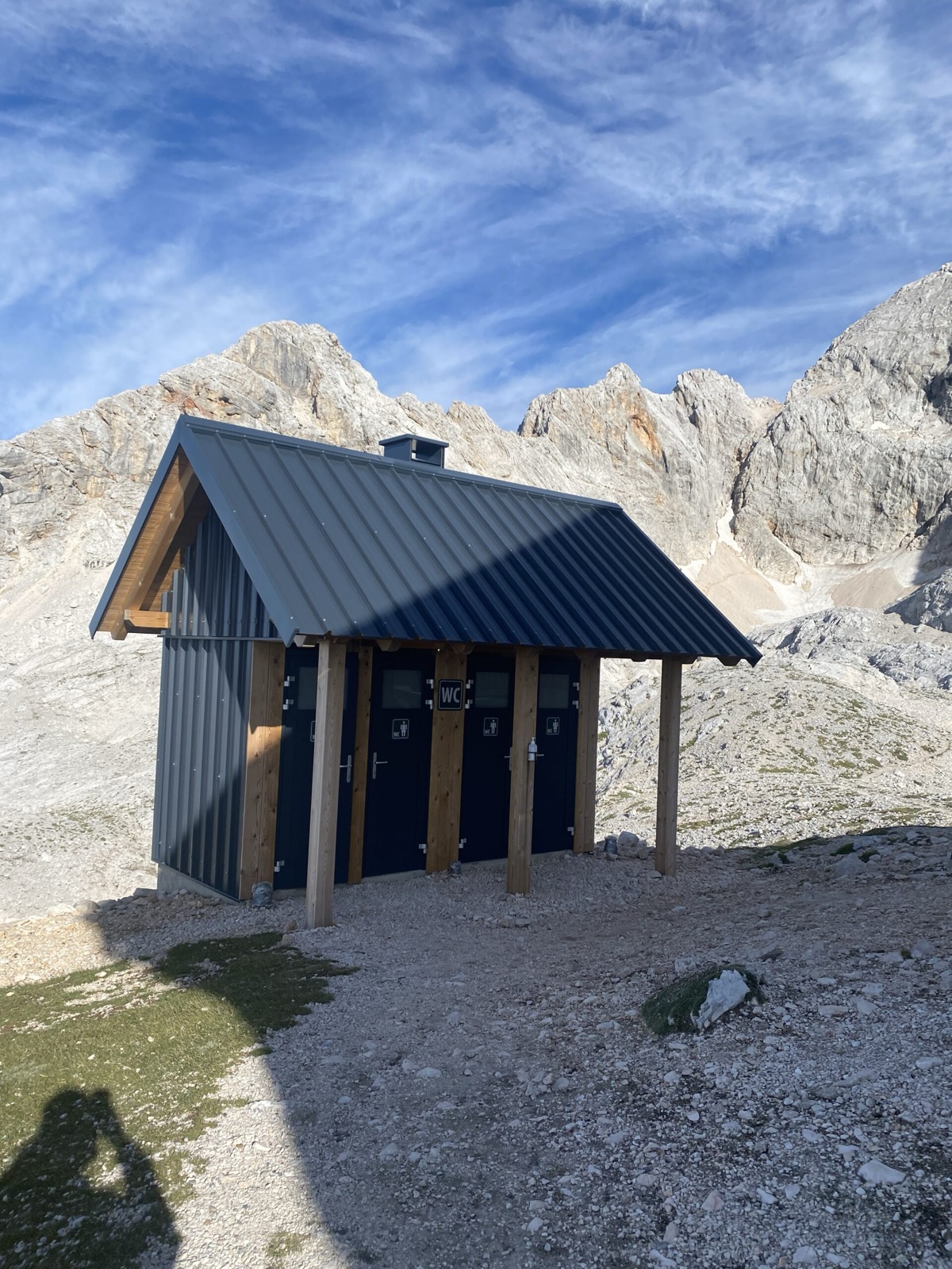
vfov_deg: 67.3
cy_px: 634
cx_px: 476
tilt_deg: +0.4
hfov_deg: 53.1
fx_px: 953
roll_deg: -2.2
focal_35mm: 26
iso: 32
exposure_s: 1/3300
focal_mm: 4.25
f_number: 1.8
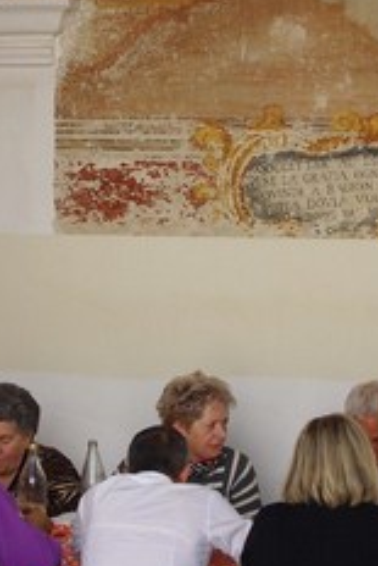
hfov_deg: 10.9
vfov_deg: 16.2
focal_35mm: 126
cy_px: 227
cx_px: 161
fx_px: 1981
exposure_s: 1/80
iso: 200
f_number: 6.3
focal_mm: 26
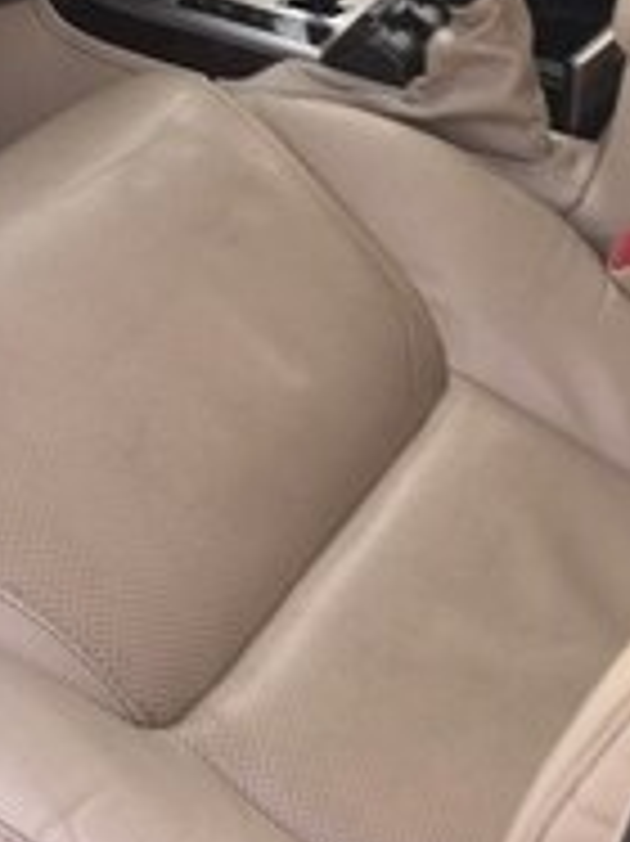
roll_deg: -0.9
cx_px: 68
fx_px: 1871
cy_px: -252
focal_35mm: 77
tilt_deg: -22.5
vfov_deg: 22.6
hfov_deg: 18.8
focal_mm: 4.15
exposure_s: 1/104
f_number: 2.2
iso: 25
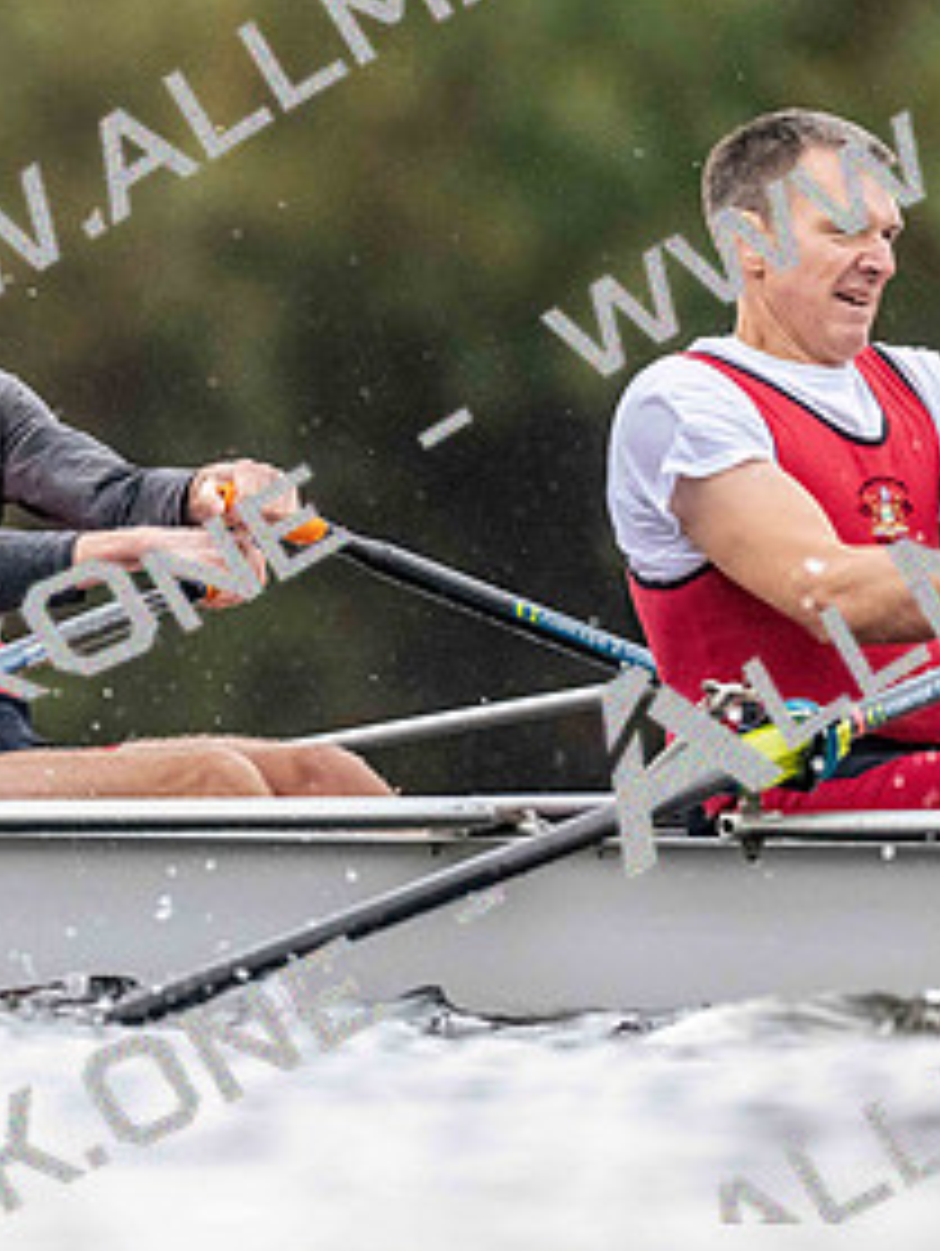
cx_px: 216
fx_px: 43490
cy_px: 452
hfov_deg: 1.2
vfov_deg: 1.6
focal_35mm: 1203
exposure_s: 1/2500
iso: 5000
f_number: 4
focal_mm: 600
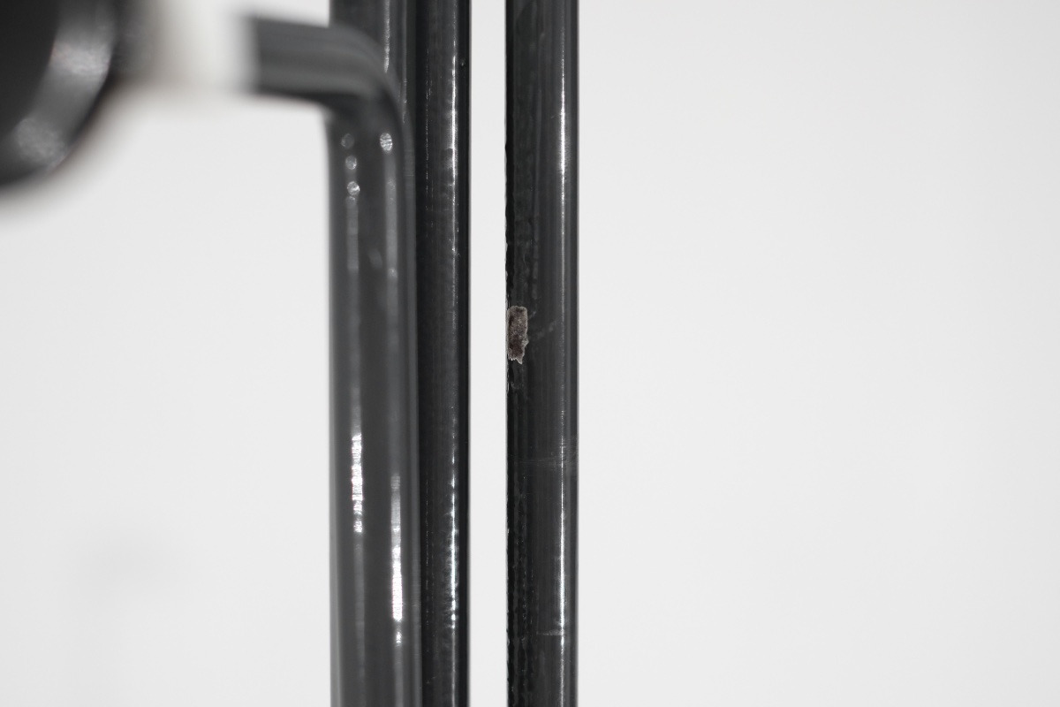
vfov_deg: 25.5
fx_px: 1560
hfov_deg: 37.5
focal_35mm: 53
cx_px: 530
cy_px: 354
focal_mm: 35
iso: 800
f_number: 2.8
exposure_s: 1/210
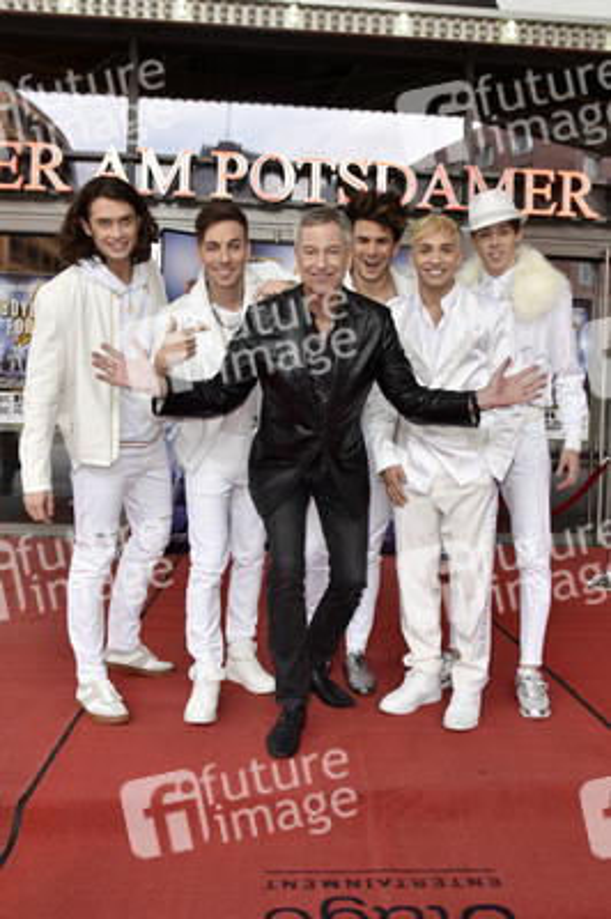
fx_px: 791
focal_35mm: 31
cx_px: 306
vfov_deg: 60.3
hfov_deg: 42.3
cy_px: 460
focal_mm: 31
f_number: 5.6
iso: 800
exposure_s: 1/250
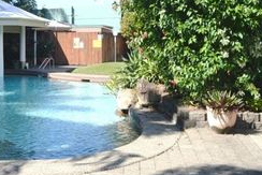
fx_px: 379
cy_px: 22
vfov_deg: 25.3
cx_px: 107
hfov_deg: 38.0
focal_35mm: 52
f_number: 7.1
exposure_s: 1/200
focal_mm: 18
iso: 100
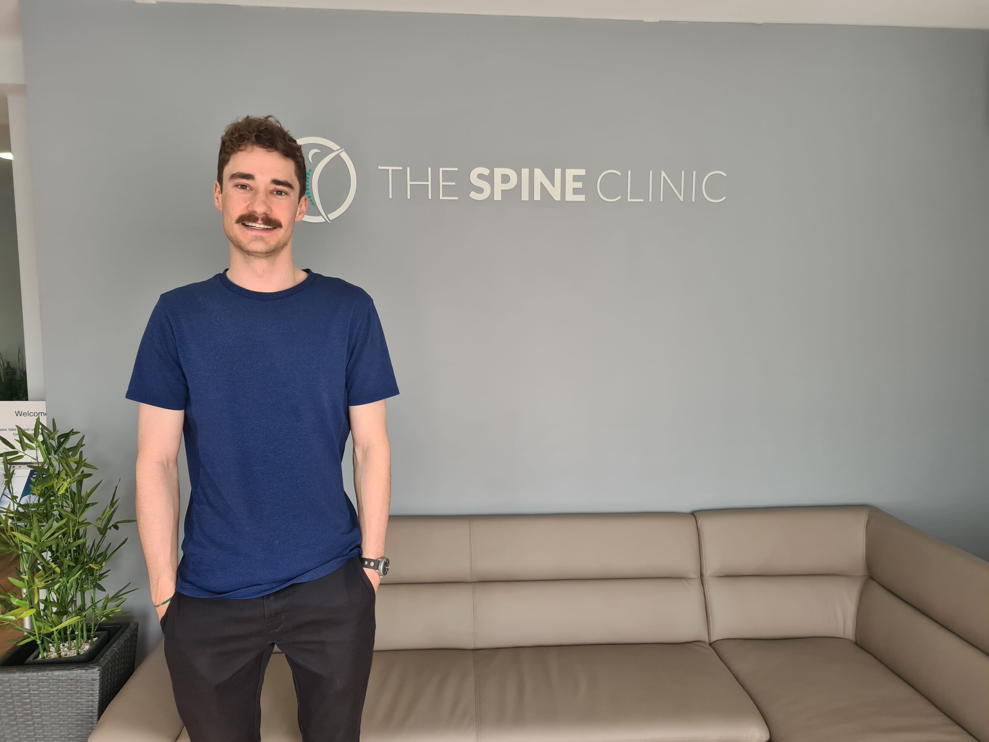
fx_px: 743
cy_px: 371
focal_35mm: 26
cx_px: 494
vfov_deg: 53.1
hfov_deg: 67.3
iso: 100
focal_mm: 5.4
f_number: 1.8
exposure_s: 1/100
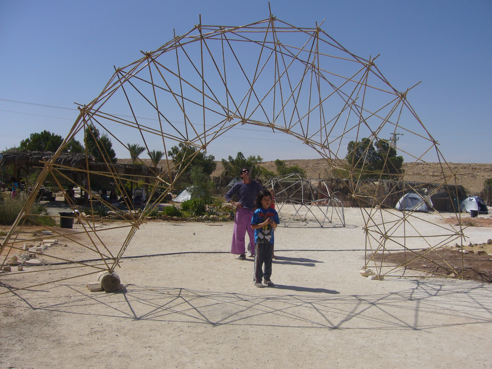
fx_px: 497
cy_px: 184
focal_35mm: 35
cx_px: 246
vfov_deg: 40.7
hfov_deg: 52.6
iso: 80
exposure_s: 1/800
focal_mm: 5.8
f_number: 5.6
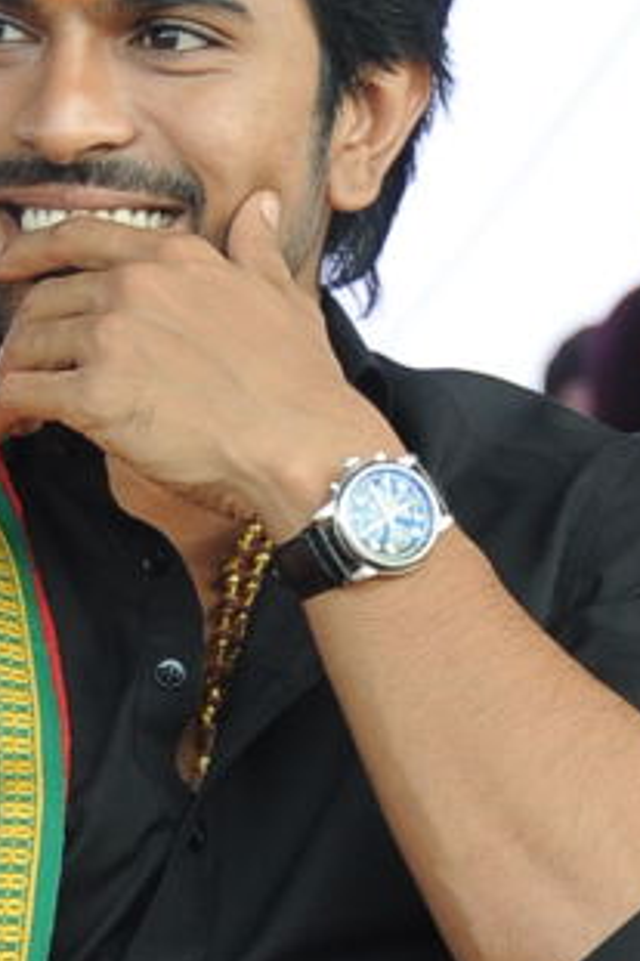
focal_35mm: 488
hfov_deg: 2.8
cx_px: 493
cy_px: 1298
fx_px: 13027
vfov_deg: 4.2
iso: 640
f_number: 6.3
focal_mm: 95
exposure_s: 1/125
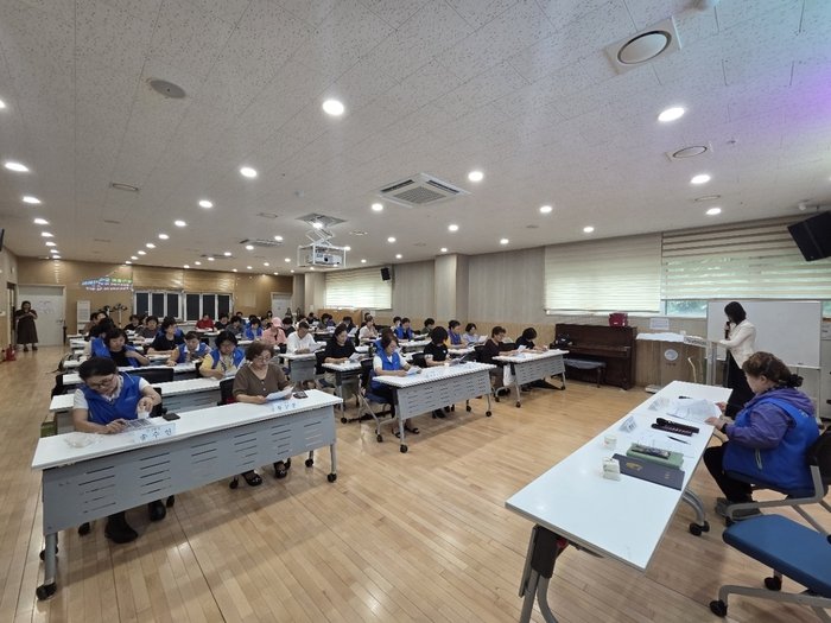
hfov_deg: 106.2
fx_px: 312
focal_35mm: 13
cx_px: 416
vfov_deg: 89.9
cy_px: 312
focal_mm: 2.2
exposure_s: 1/120
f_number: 2.2
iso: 200
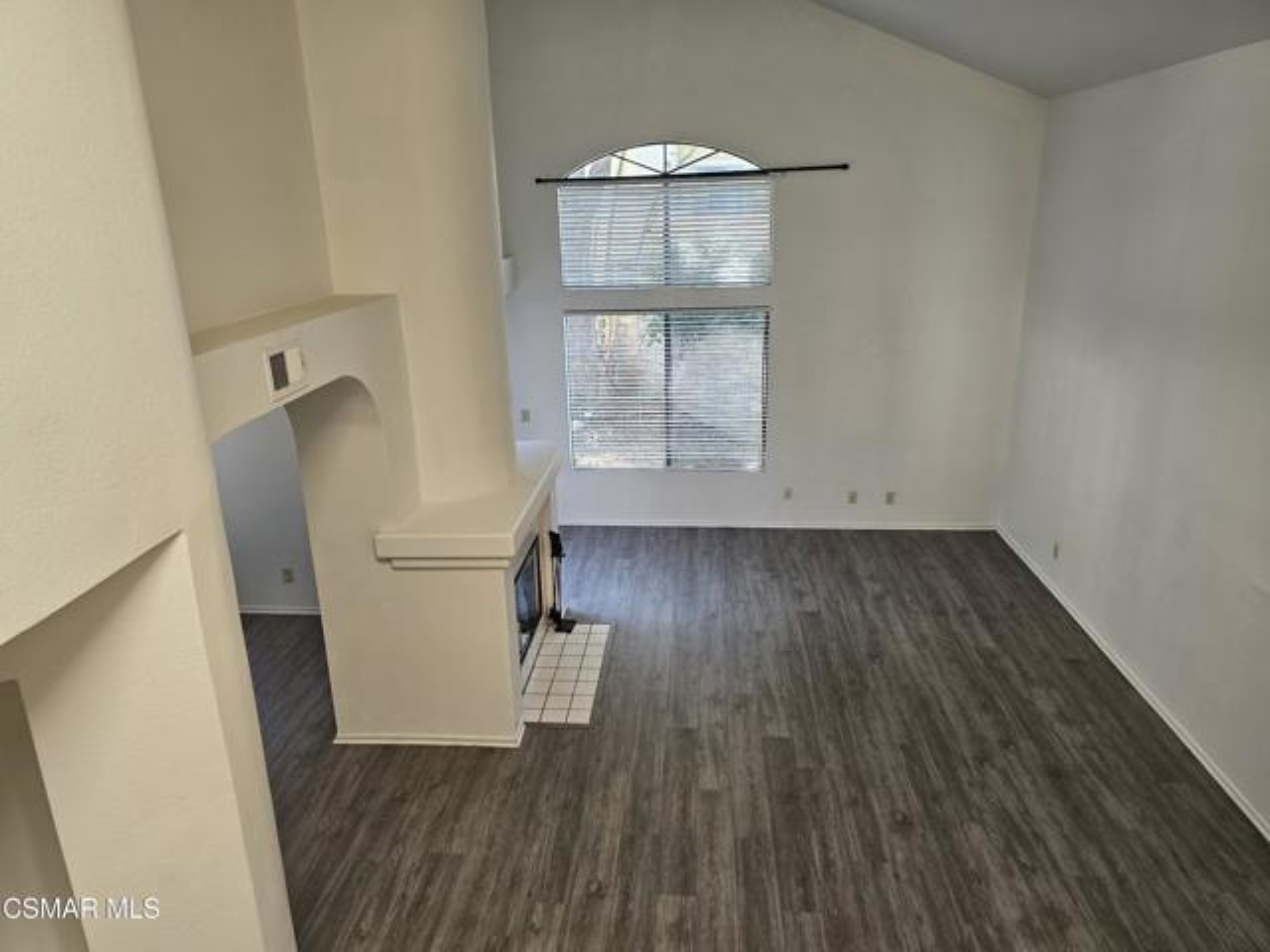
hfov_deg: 73.9
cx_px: 635
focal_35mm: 23
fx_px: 844
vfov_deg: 58.9
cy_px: 476
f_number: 1.7
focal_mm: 6.3
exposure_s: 1/180
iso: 200
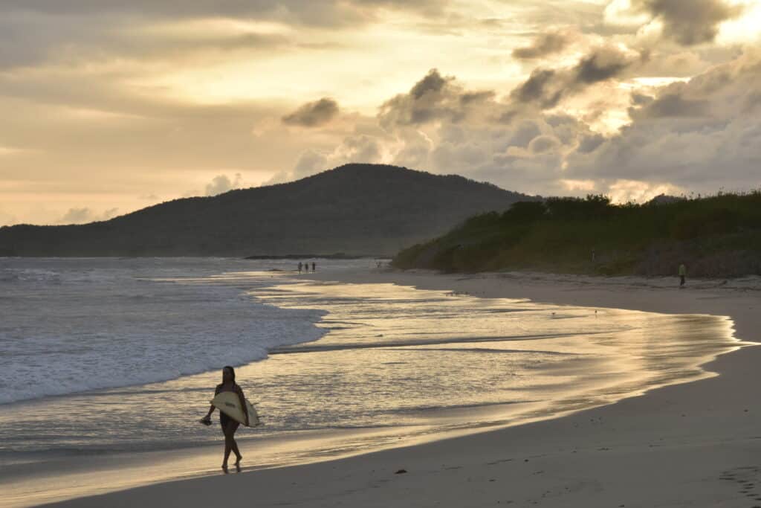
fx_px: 3013
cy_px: 254
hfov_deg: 14.4
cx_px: 380
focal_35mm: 142
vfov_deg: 9.6
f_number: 14
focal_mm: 95
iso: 400
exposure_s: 1/200
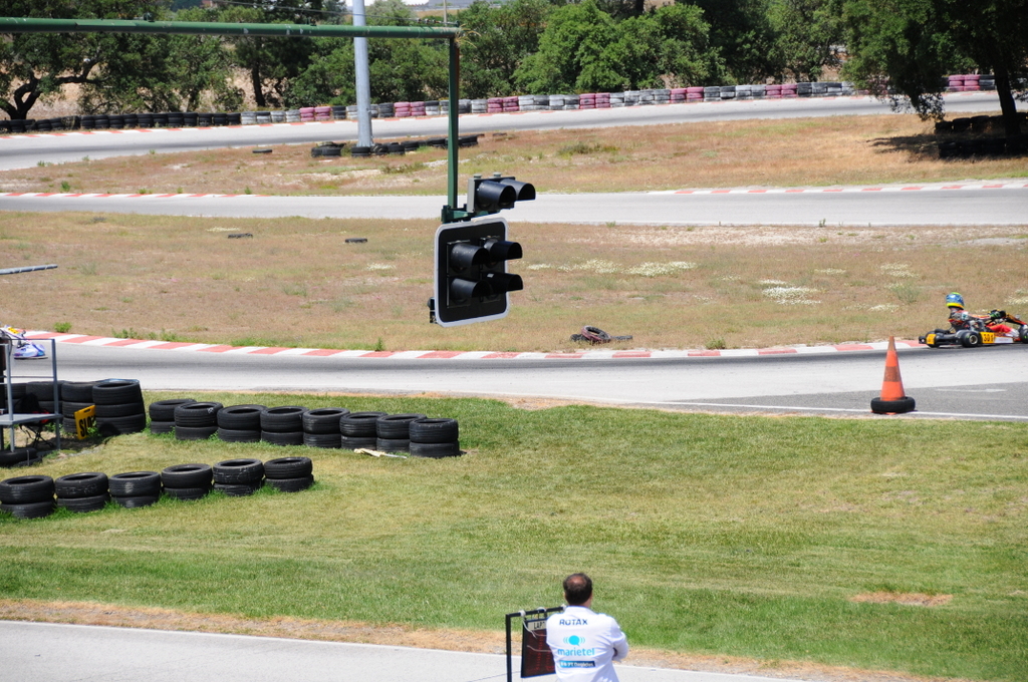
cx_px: 514
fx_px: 4492
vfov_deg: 8.7
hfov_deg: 13.1
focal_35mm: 158
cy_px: 341
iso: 400
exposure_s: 1/2000
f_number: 5.3
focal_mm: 105
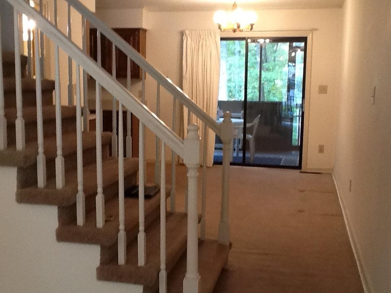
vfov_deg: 32.9
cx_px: 196
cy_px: 146
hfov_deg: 42.9
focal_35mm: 44
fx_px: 497
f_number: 2.4
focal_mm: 2.03
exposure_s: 1/30
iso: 125
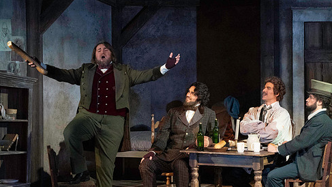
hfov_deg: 5.9
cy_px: 110
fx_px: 3231
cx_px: 181
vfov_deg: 3.3
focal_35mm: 367
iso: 16000
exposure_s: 1/320
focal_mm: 294
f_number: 13
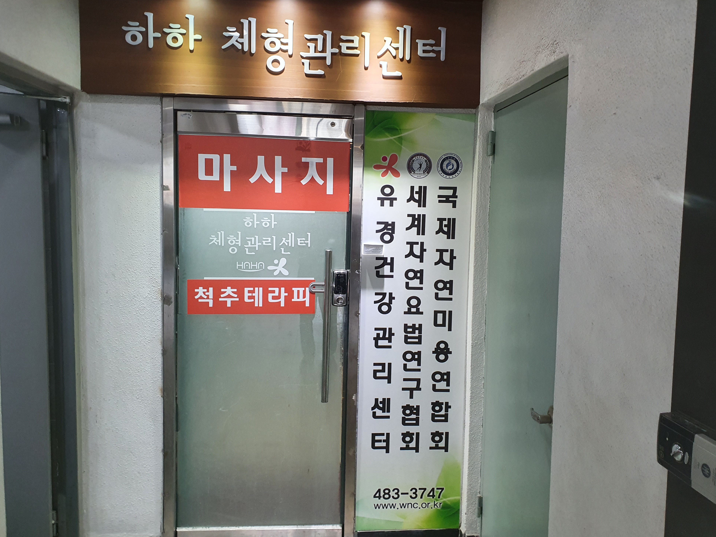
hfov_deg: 65.3
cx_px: 358
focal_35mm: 27
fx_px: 558
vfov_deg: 51.4
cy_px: 265
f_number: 2.4
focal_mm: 4.32
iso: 250
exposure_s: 1/40
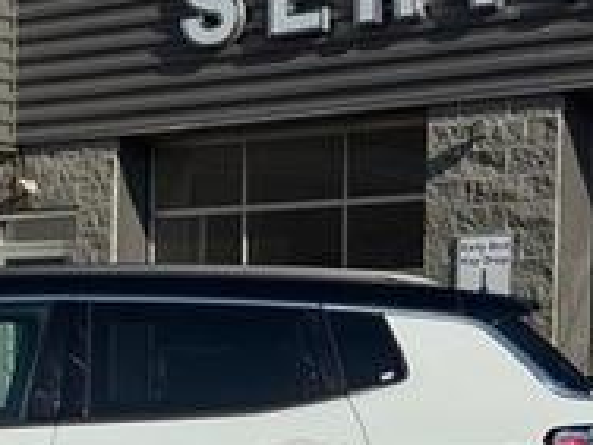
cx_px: -95
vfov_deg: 11.3
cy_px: 518
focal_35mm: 129
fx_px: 2210
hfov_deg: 14.8
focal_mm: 6.76
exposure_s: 1/10526
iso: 64
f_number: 1.78
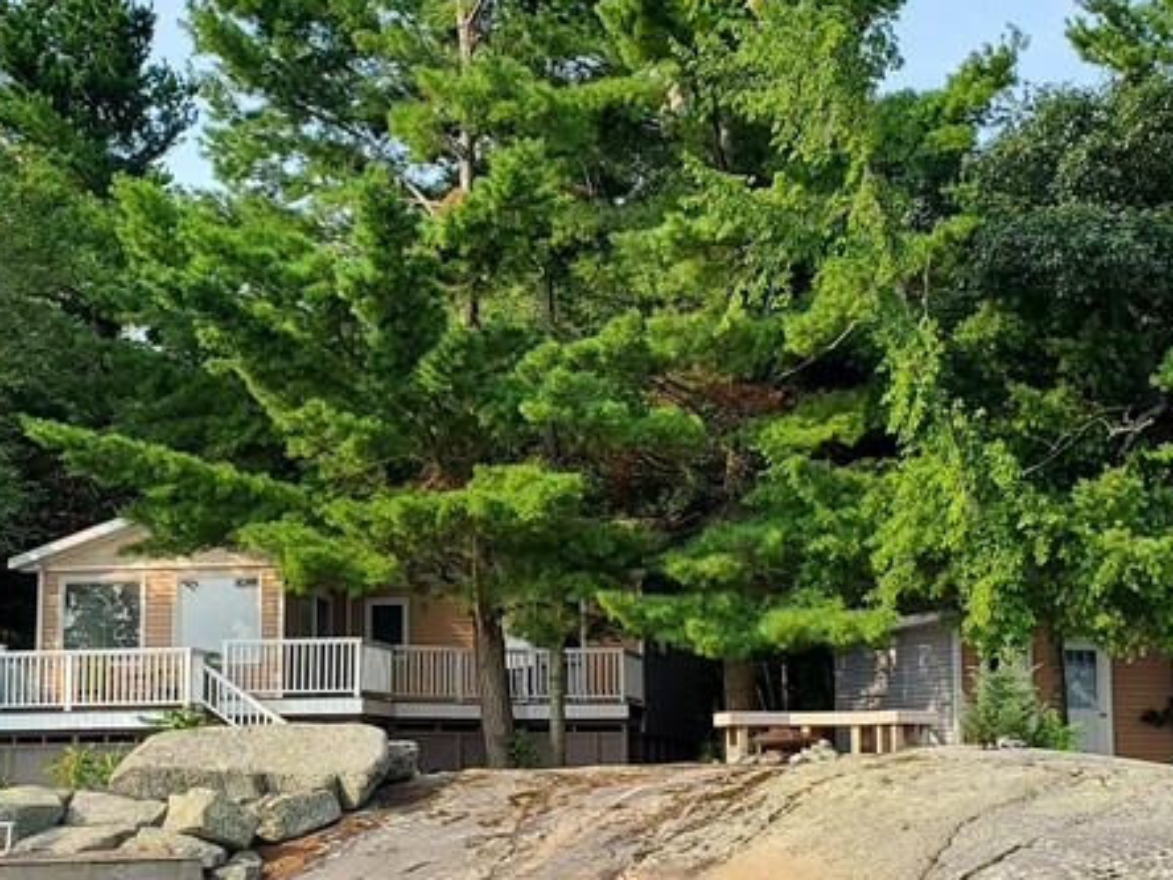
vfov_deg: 24.4
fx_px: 2033
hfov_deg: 32.1
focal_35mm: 60
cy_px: 499
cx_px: 515
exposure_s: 1/934
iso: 50
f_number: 2.4
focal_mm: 4.3
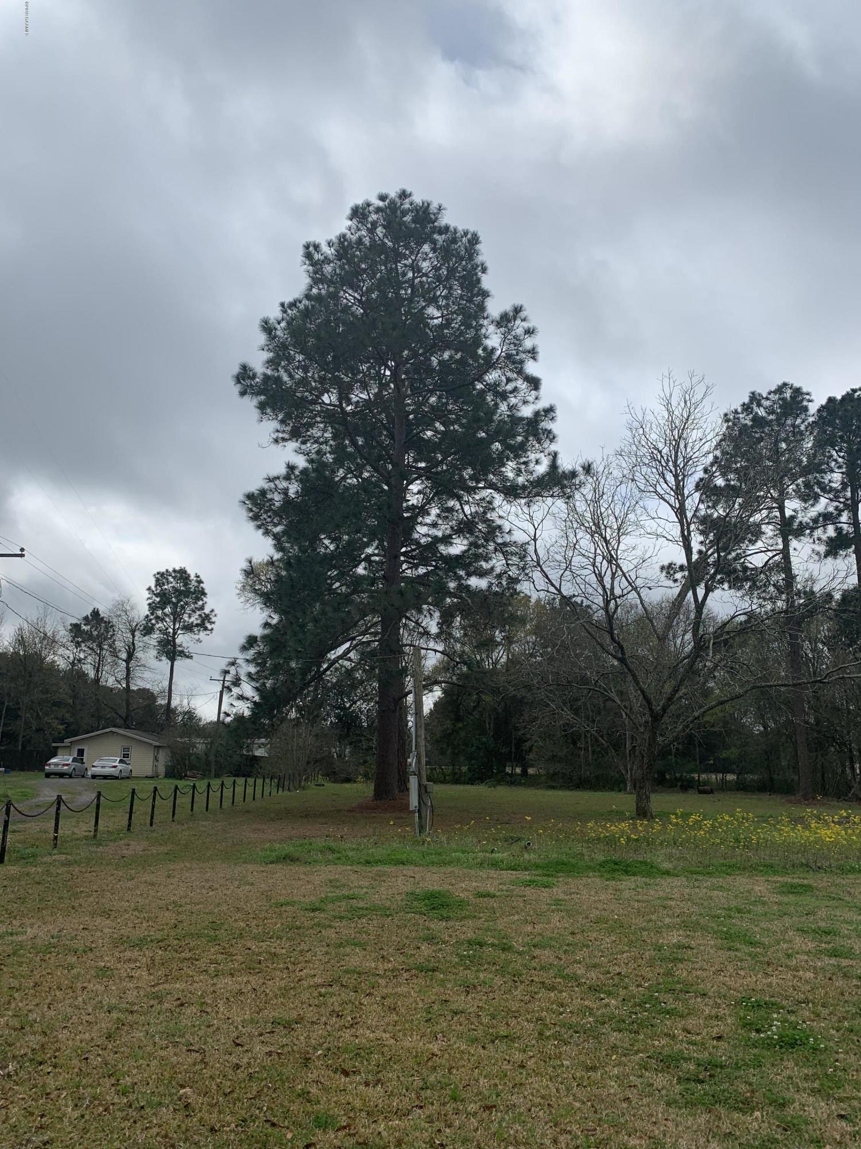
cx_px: 430
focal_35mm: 26
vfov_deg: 67.3
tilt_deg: +11.0
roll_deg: -1.5
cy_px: 574
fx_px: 862
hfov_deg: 53.1
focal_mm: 4.25
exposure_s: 1/5128
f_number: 1.8
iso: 25
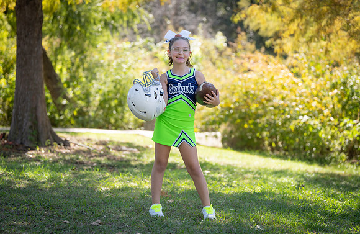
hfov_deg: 22.0
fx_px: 927
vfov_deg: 14.4
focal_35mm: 93
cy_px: 113
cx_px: 181
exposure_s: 1/400
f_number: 2.8
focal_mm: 90
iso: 100
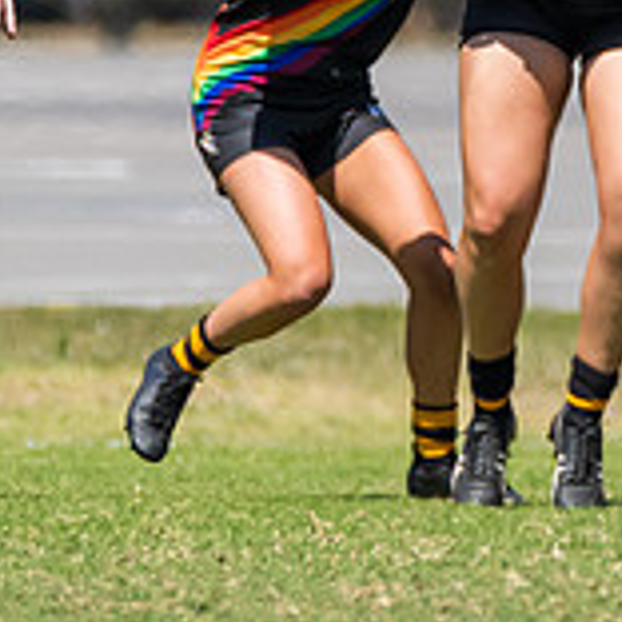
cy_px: 66
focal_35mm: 2705
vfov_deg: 0.6
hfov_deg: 0.6
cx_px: 724
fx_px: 54990
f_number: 6.3
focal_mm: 600
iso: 800
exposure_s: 1/2500
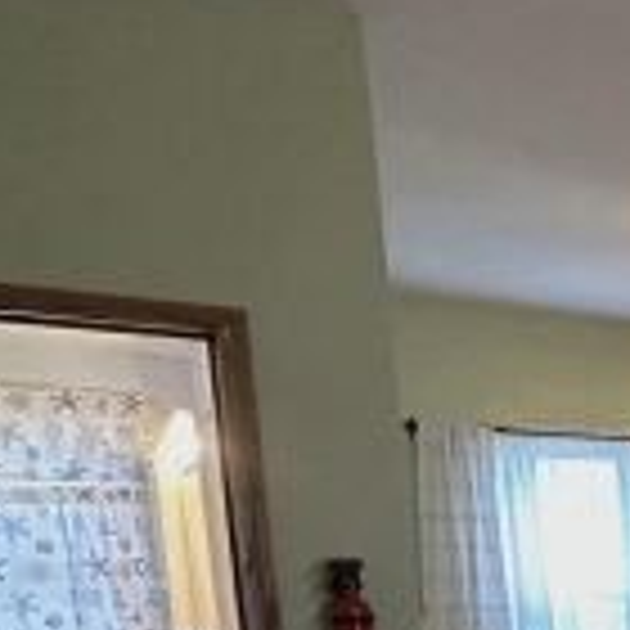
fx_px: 1215
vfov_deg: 26.6
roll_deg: -0.3
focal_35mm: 59
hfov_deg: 17.6
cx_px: 1330
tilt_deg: -7.3
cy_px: 706
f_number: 2.2
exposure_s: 1/60
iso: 400
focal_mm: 2.22
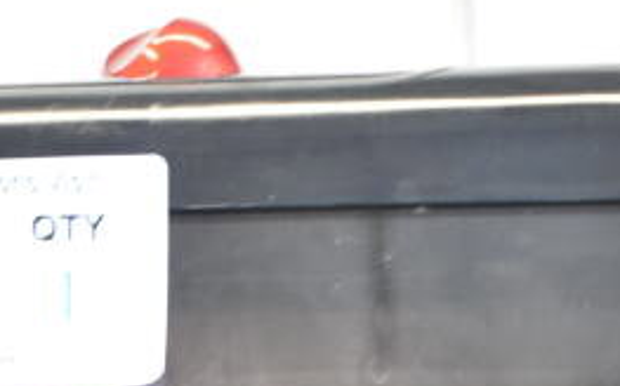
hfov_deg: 15.5
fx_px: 2242
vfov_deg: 9.0
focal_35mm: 133
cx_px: 35
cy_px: 894
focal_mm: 25
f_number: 4
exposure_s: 1/80
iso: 1600
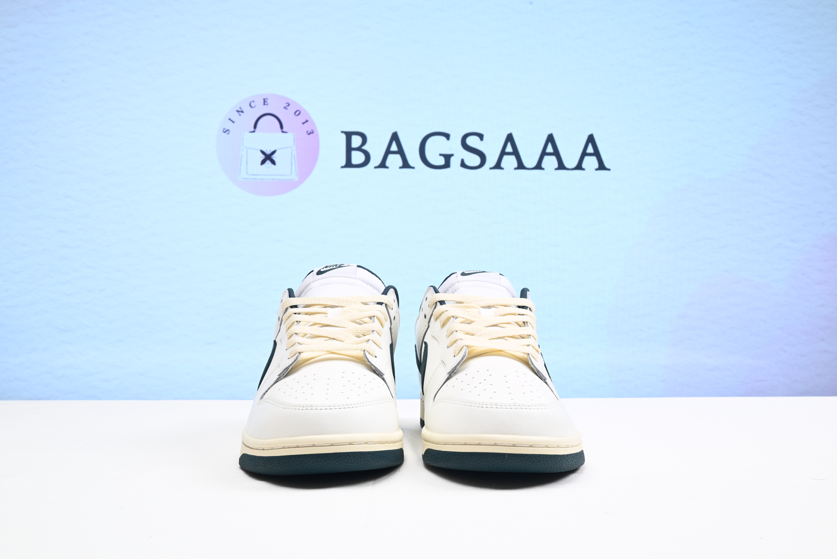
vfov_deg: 33.4
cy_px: 280
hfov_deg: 48.4
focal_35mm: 40
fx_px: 930
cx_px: 418
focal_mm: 40
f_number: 16
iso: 100
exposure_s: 1/2
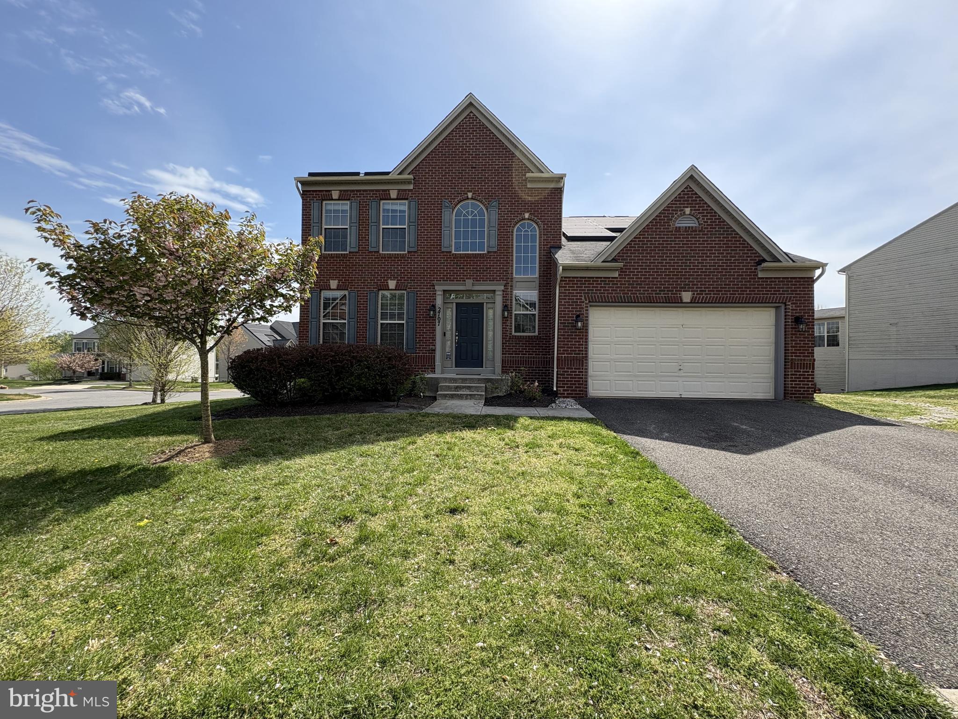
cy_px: 360
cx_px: 479
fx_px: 387
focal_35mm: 14
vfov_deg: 85.7
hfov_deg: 102.1
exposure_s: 1/944
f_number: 2.2
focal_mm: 2.22
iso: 50
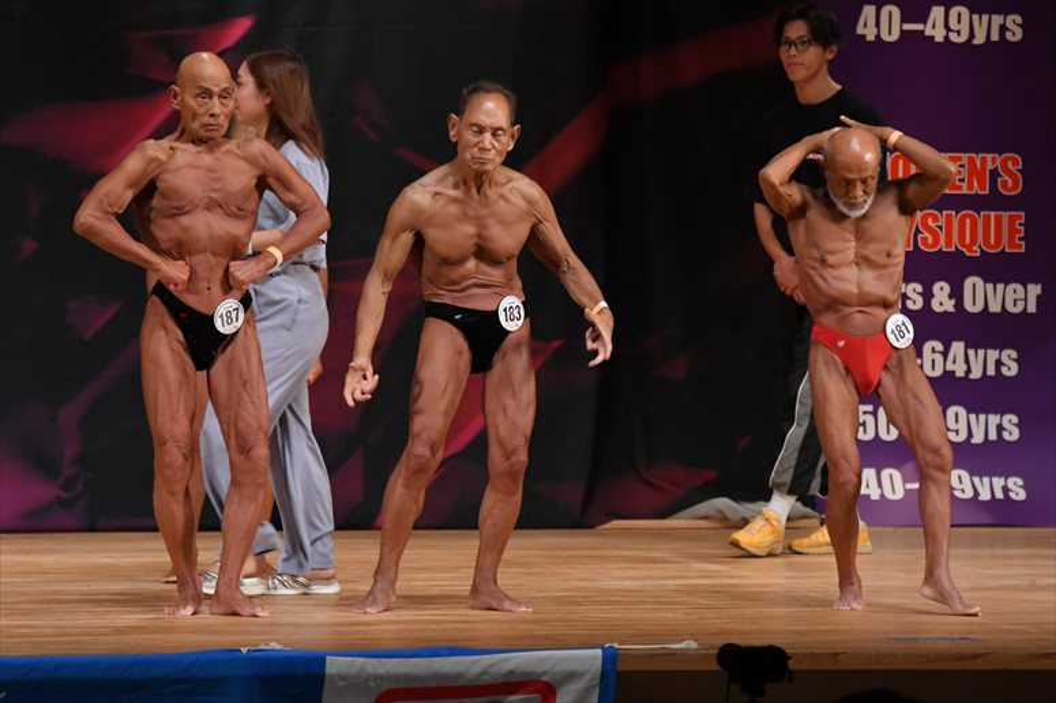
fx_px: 7916
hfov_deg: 7.6
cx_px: 528
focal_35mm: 270
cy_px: 352
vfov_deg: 5.1
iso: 3200
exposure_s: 1/400
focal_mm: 180
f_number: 5.6
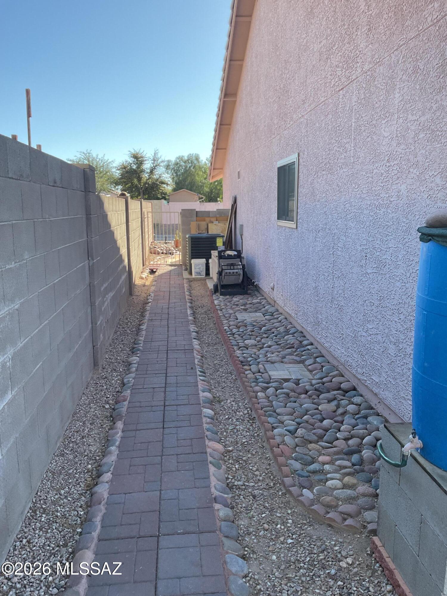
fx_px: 499
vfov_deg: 61.7
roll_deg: +0.6
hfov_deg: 48.2
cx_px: 224
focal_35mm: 29
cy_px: 298
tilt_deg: -8.9
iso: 16
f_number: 1.8
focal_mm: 3
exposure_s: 1/346
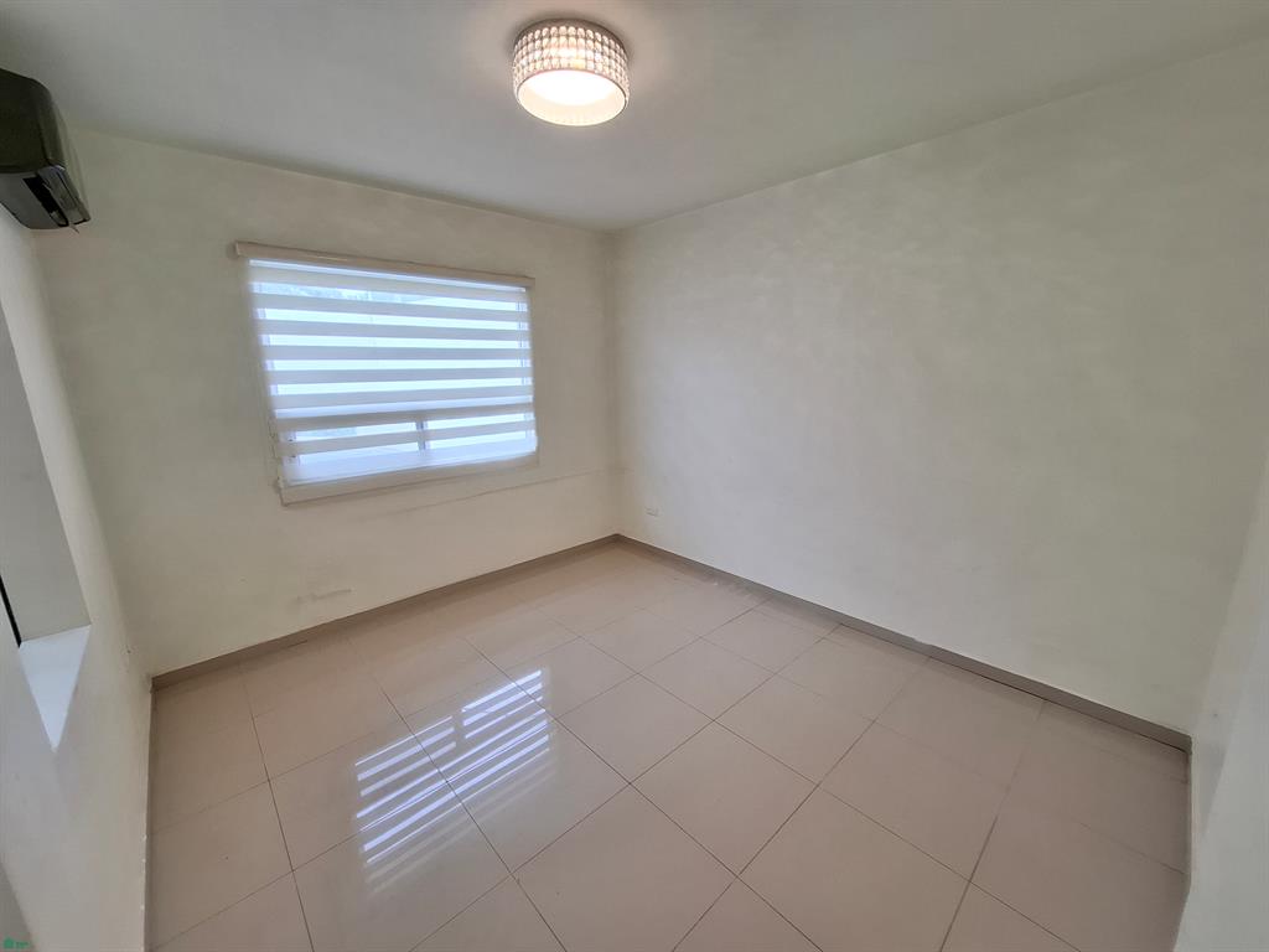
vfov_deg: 89.9
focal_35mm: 13
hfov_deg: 106.2
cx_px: 634
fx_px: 477
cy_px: 476
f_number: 2.2
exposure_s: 1/40
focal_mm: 1.74
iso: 64
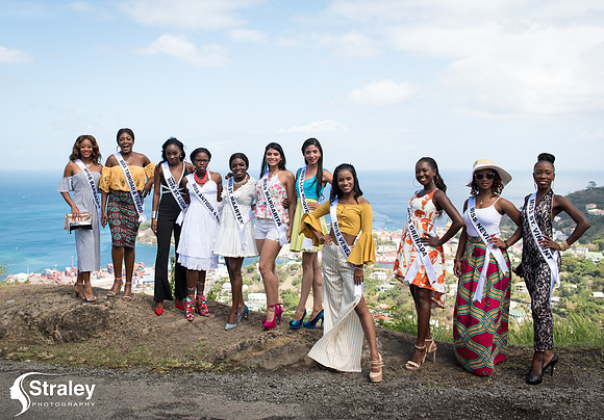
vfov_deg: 32.5
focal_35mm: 42
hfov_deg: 45.1
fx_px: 719
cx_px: 216
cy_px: 156
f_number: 5.6
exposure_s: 1/160
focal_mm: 31
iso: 64
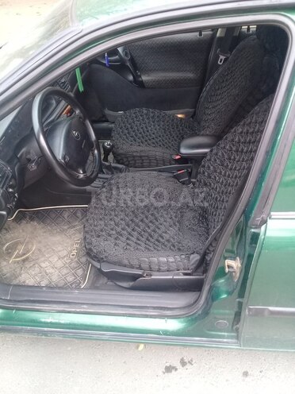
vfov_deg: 58.4
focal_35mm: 31
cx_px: 148
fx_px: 352
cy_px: 197
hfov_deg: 45.4
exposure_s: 1/50
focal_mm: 3.3
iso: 64
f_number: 2.2
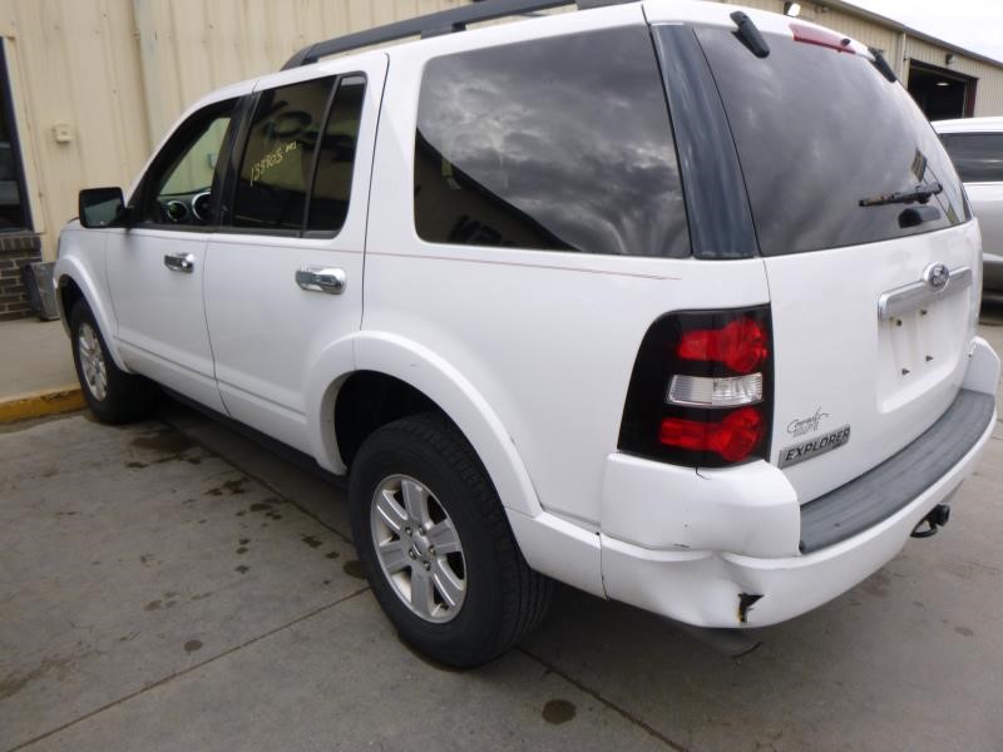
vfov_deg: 54.9
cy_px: 376
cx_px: 502
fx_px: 724
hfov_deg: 69.4
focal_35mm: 25
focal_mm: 4.5
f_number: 3.9
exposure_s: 1/200
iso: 100
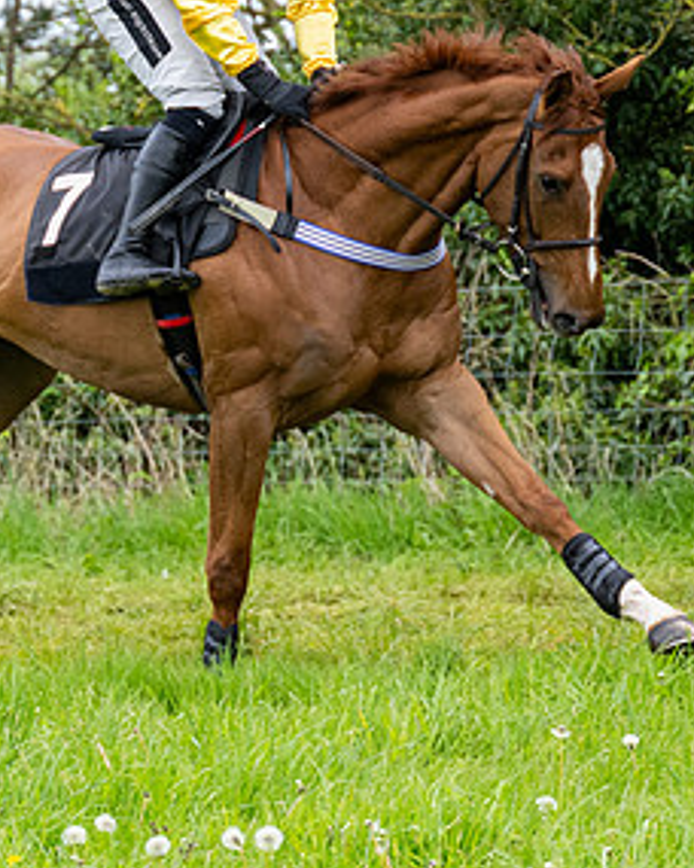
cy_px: 232
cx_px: -41
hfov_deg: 5.1
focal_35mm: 303
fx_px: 7779
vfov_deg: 6.4
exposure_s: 1/1250
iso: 800
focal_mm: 98
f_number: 4
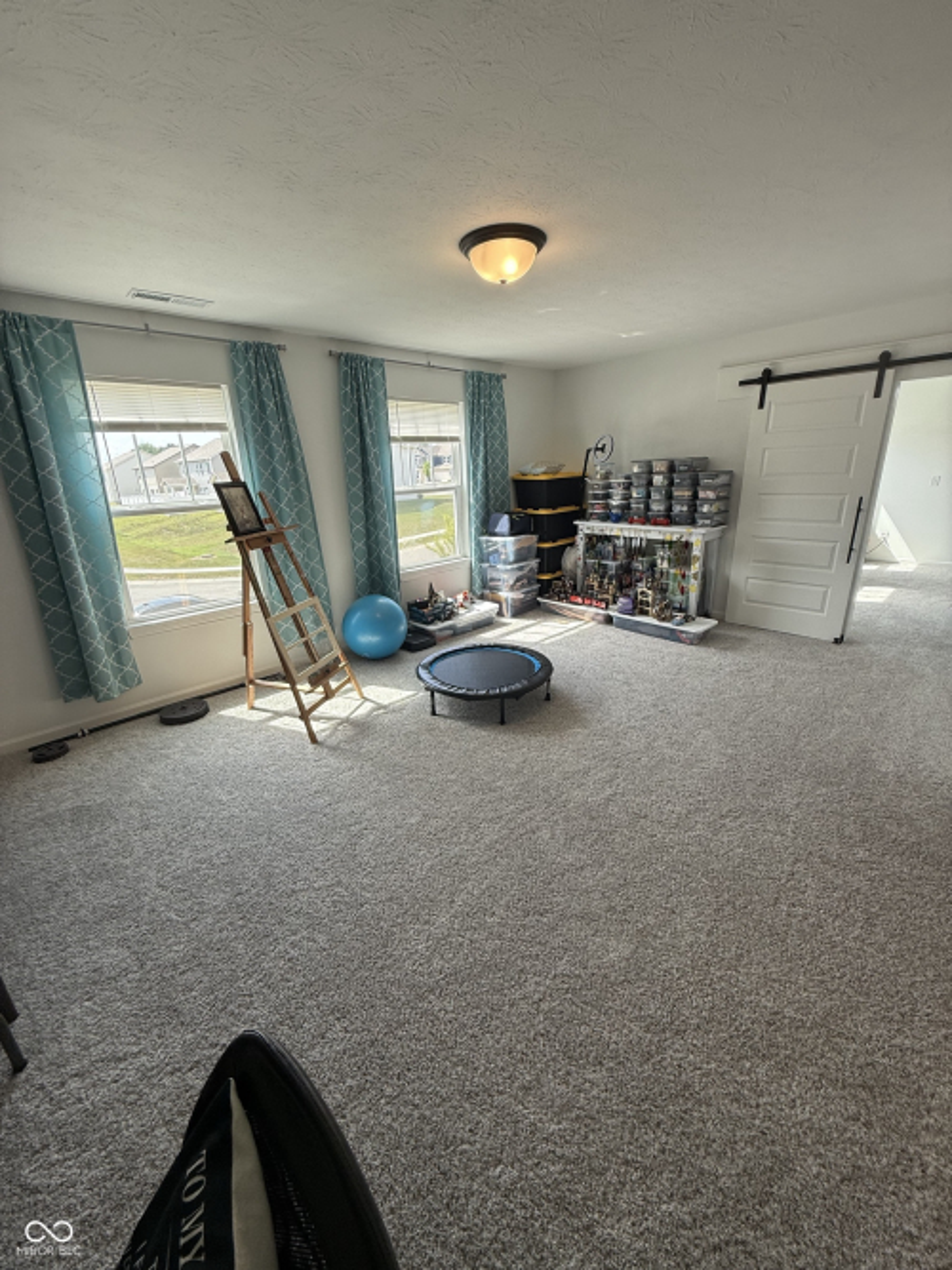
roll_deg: +2.1
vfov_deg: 102.1
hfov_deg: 85.7
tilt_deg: -15.8
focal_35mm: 14
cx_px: 476
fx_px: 514
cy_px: 635
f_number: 2.2
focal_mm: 2.22
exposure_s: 1/149
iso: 64
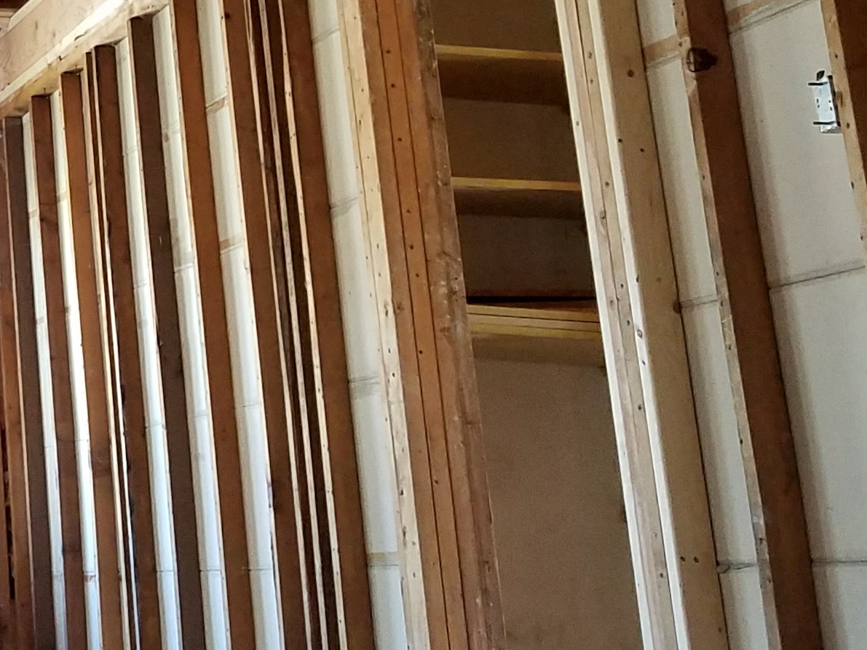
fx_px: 2204
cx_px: -405
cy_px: -234
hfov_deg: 19.6
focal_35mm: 88
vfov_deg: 15.8
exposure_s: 1/60
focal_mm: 4.2
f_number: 1.7
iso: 200
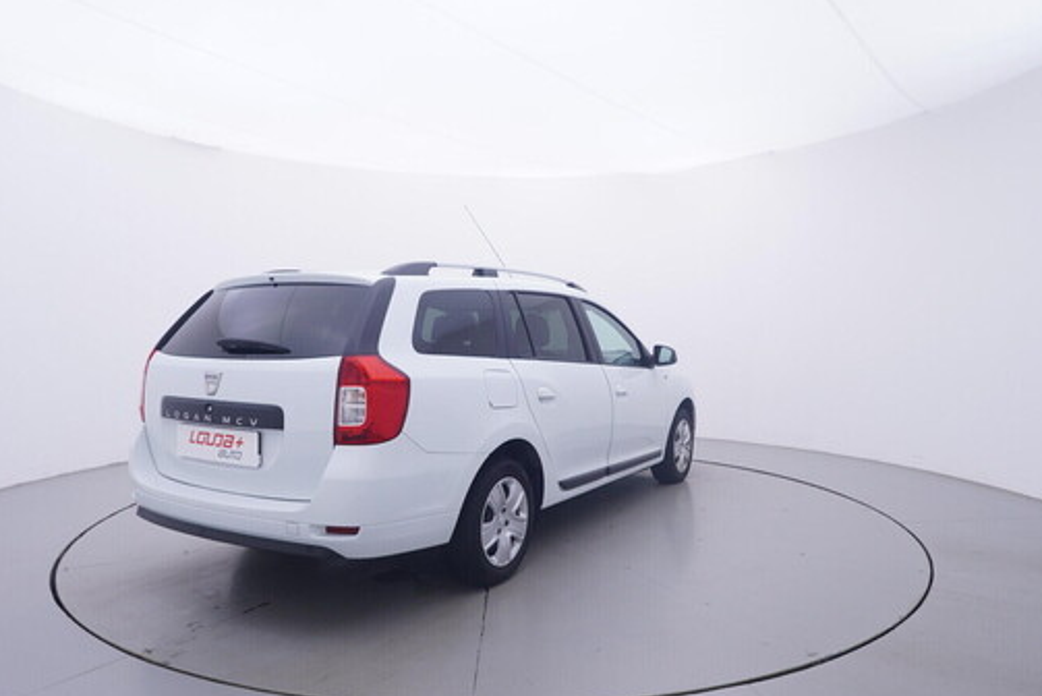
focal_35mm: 25
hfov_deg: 72.5
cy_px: 370
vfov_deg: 52.1
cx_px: 515
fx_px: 711
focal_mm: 15
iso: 200
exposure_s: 1/80
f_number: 5
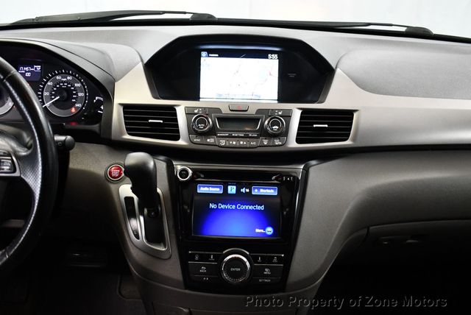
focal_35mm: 36
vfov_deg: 36.9
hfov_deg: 53.1
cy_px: 158
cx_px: 236
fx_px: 471
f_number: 3.5
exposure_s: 1/100
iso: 3200
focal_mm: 18
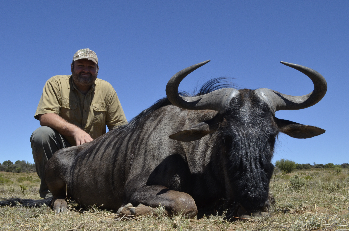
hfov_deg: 49.6
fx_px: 377
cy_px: 116
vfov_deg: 34.1
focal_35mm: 39
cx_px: 174
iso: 800
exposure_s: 1/250
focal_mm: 26
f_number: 22
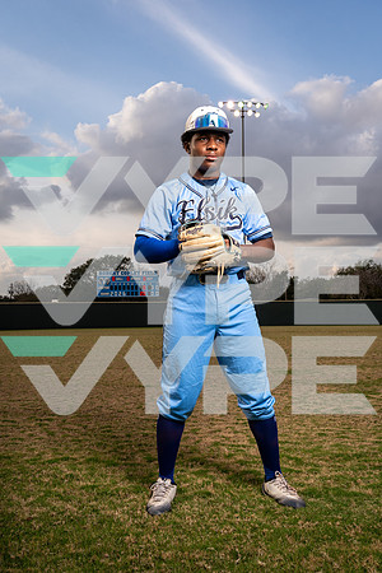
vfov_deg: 55.8
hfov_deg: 38.9
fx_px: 541
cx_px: 191
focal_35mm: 34
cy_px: 286
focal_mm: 34
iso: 250
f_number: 11
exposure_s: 1/250
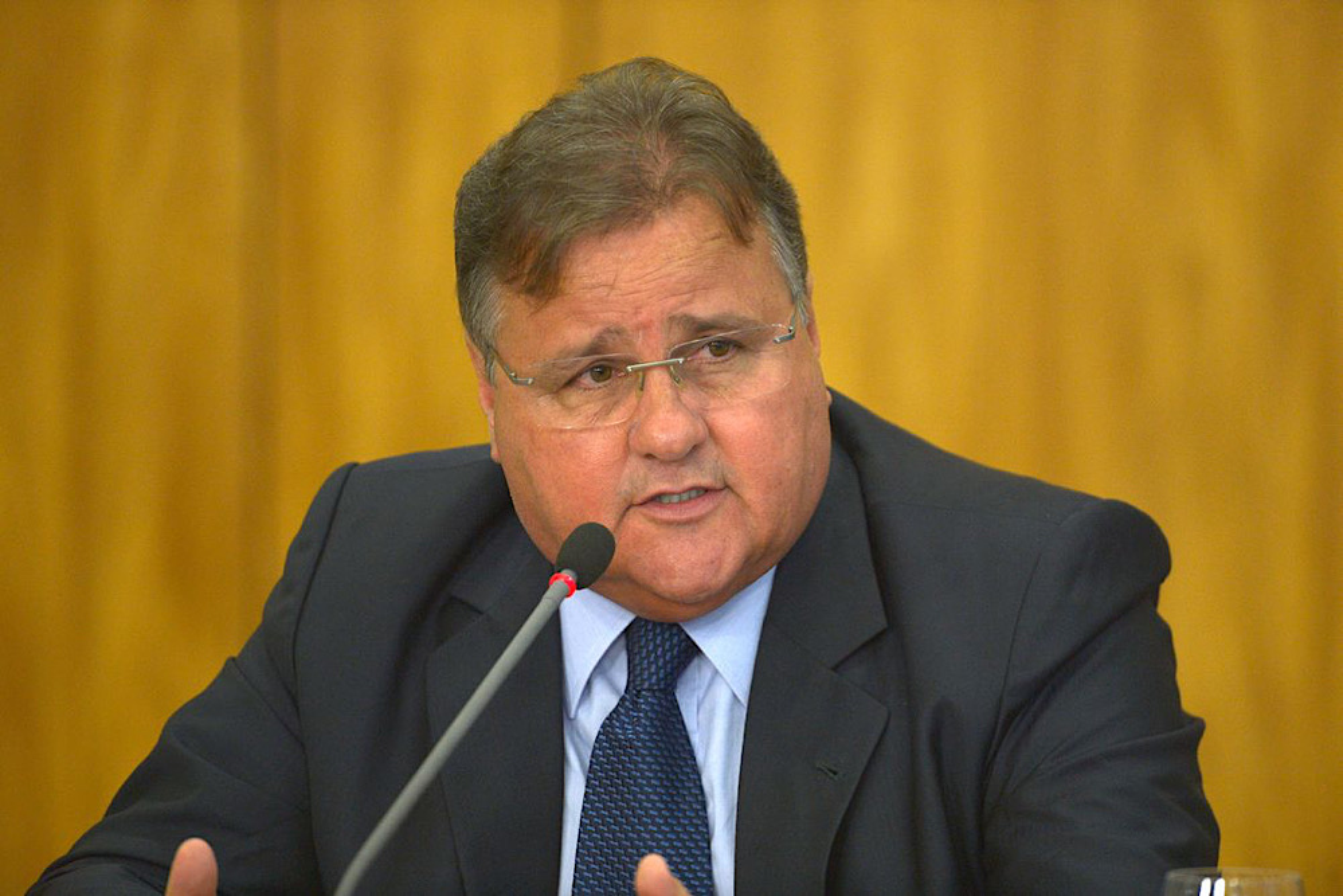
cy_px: 448
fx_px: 22385
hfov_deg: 3.4
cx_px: 672
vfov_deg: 2.3
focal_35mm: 600
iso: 1600
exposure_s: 1/640
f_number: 4
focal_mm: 600
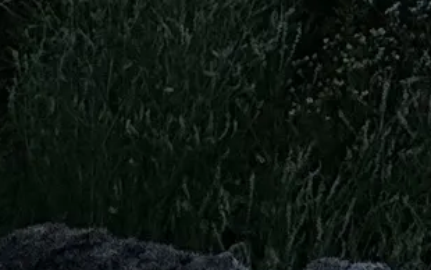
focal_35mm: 115
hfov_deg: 16.4
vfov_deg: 7.0
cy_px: -941
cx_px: 663
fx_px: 1351
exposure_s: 1/1672
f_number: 2.2
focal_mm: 2.22
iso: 50
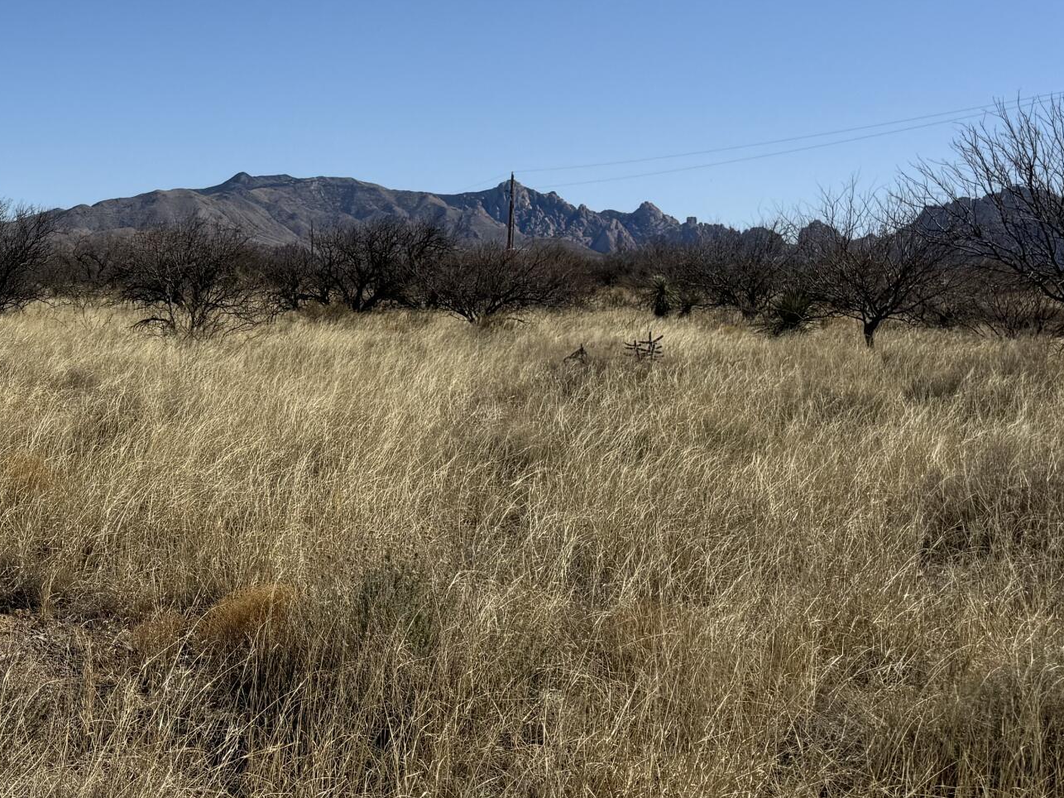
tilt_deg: +0.3
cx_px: -29
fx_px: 1721
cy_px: 320
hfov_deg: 31.5
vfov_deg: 26.0
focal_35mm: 56
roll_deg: -1.7
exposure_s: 1/8130
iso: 80
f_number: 1.78
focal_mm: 6.76
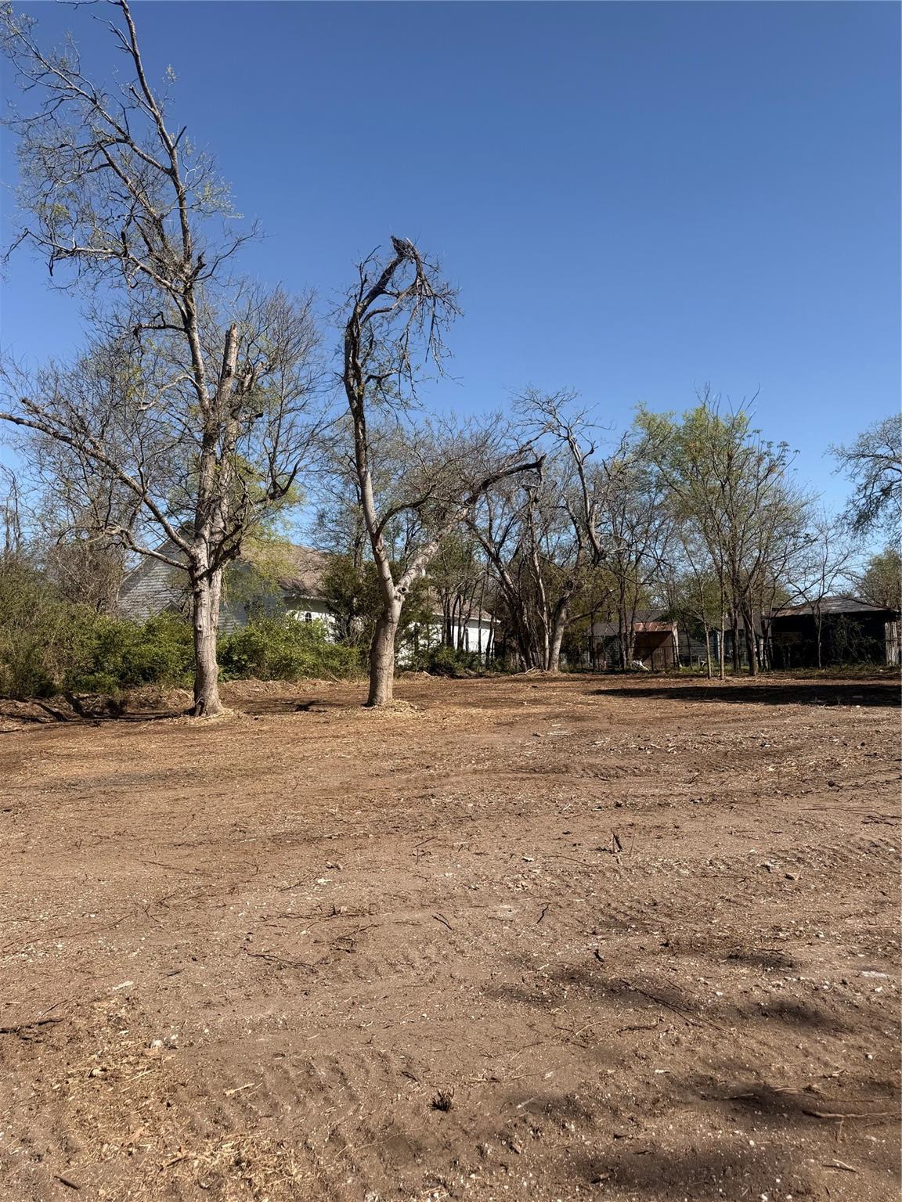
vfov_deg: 71.6
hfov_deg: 56.8
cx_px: 451
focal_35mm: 24
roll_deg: +1.2
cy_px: 601
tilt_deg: +3.6
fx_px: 834
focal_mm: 6.76
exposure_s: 1/3759
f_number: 1.78
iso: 80
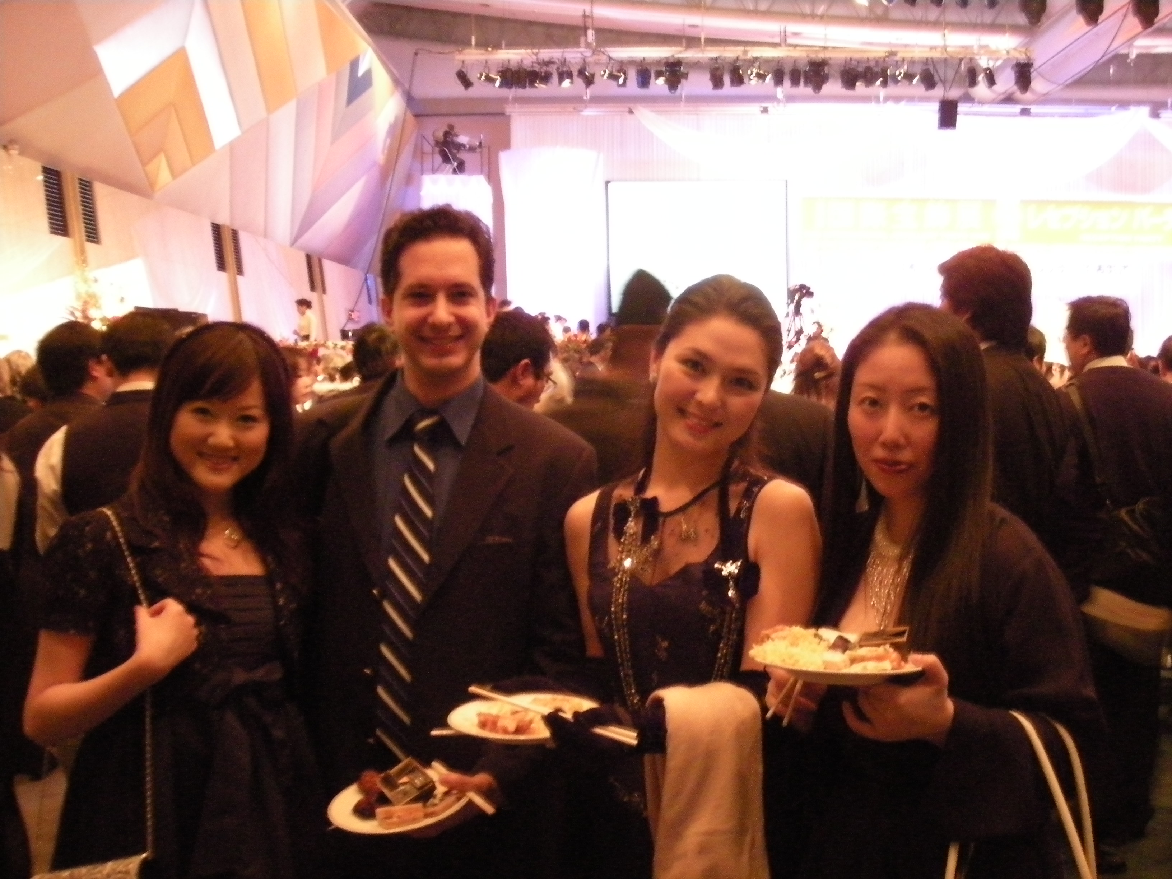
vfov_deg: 40.7
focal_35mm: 35
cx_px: 586
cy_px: 440
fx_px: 1185
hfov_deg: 52.6
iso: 800
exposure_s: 1/6.4
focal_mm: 5.7
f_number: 2.8
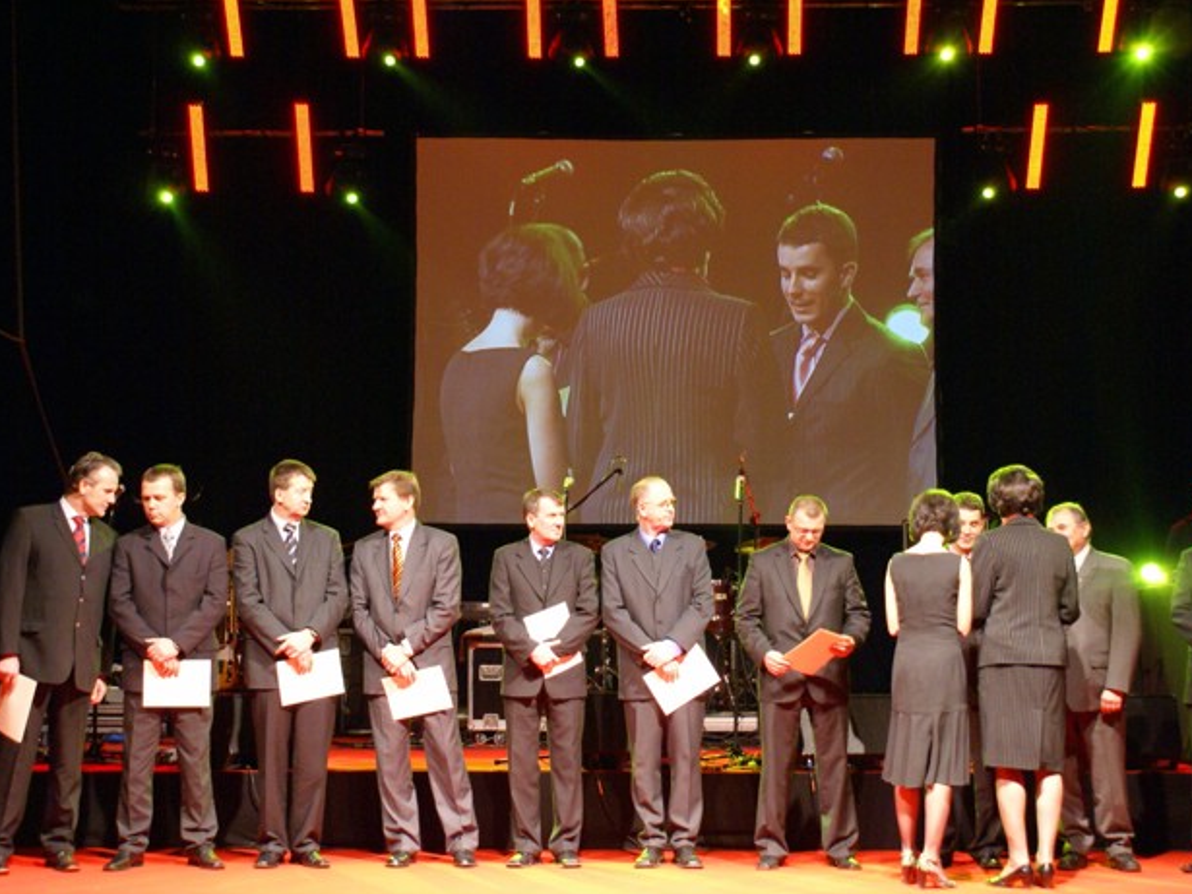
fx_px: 1981
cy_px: 452
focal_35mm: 58
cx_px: 626
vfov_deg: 25.4
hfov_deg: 33.5
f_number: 5.6
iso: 800
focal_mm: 35
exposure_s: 1/20
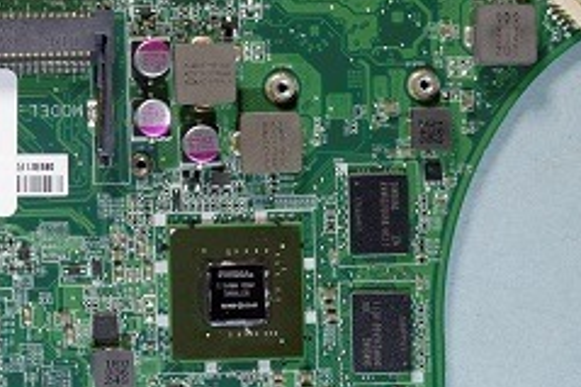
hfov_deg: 17.2
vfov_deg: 11.6
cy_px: 153
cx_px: 53
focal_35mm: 118
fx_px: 1896
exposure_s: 1/6
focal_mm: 25
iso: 100
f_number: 8
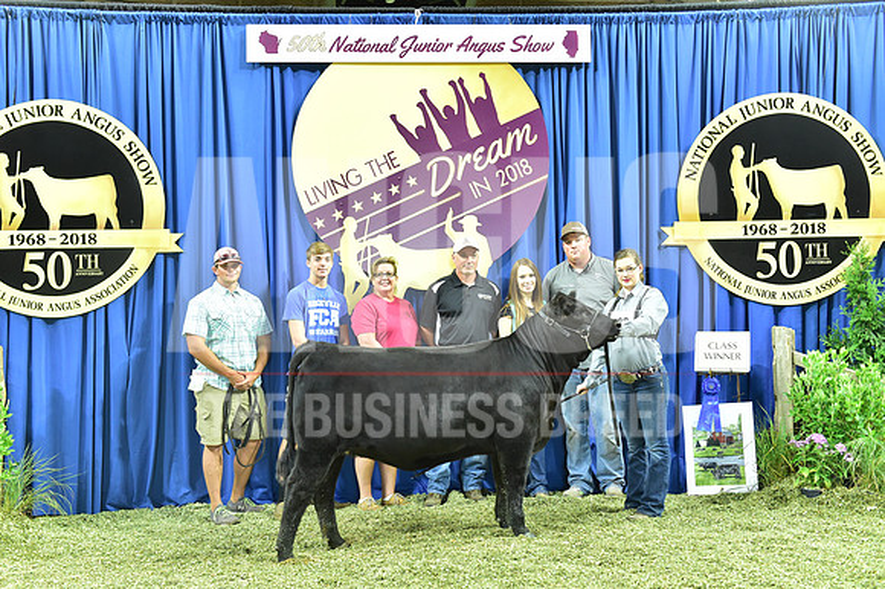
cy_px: 294
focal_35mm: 45
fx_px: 1106
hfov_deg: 43.6
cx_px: 442
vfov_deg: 29.8
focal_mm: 45
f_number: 5
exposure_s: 1/160
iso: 3200
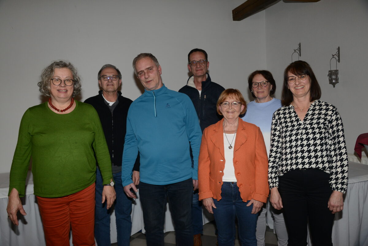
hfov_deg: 61.9
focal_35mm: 30
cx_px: 184
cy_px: 123
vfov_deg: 43.6
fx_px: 307
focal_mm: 30
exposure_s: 1/60
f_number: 8
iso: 1000
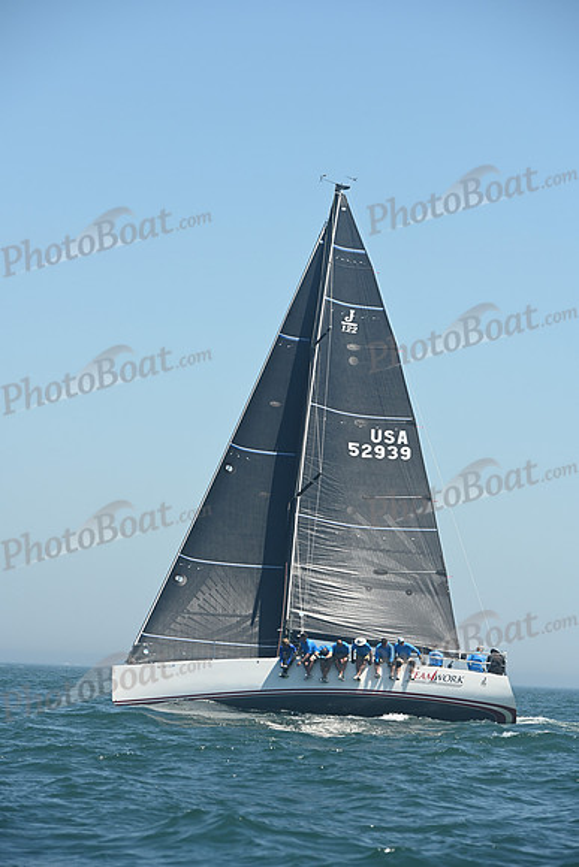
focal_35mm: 165
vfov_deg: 12.4
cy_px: 434
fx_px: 3978
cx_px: 290
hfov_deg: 8.3
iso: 320
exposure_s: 1/1000
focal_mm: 165
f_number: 7.1
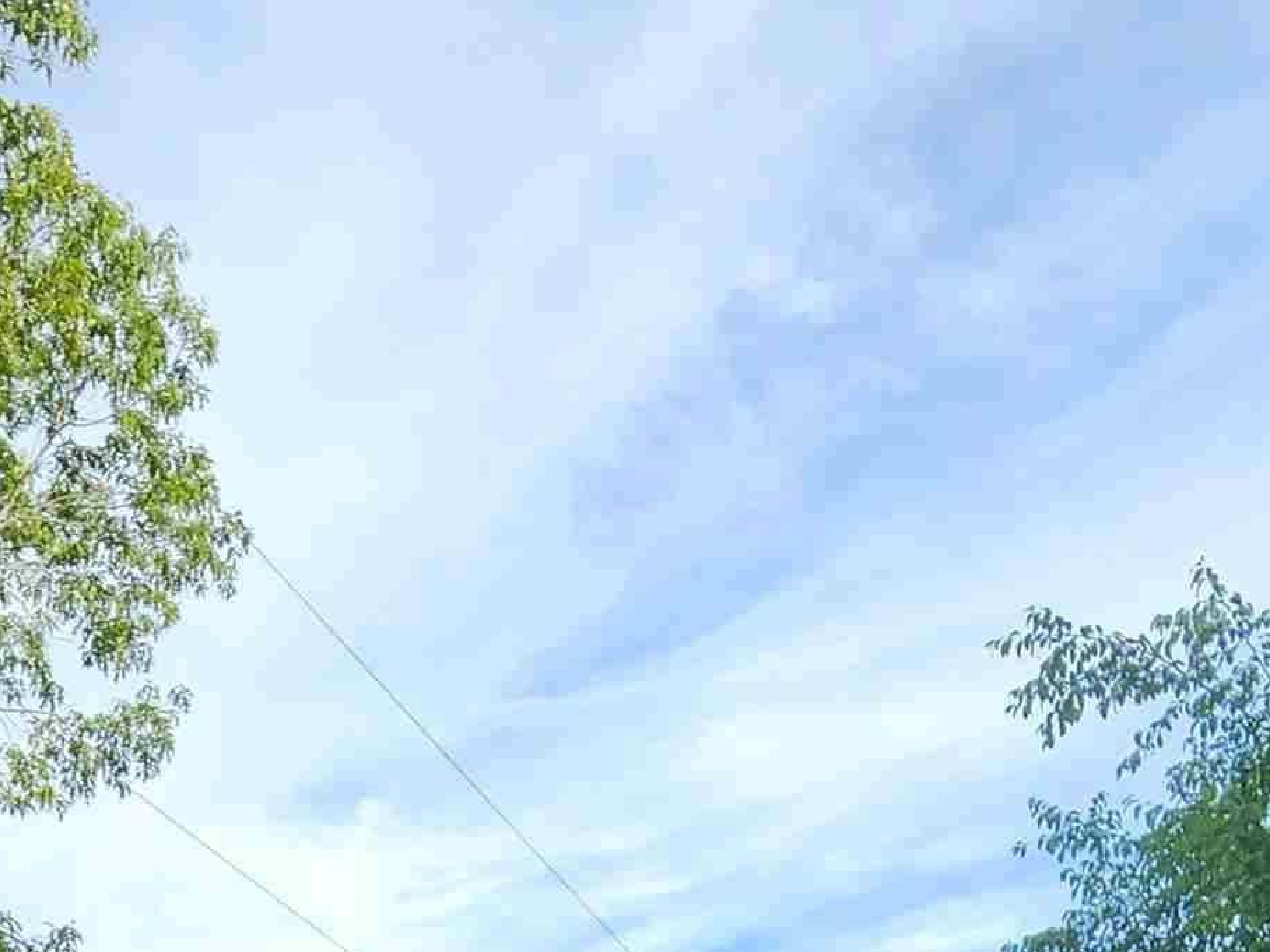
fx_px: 1614
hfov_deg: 42.7
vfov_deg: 23.9
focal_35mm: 44
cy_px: 1520
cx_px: 490
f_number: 2.2
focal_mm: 2.2
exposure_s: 1/788
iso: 50
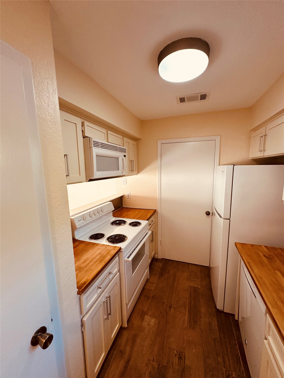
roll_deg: +2.2
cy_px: 189
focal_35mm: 14
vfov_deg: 102.1
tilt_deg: -8.9
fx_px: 153
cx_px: 142
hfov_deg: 85.7
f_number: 2.2
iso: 160
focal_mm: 2.22
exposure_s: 1/60
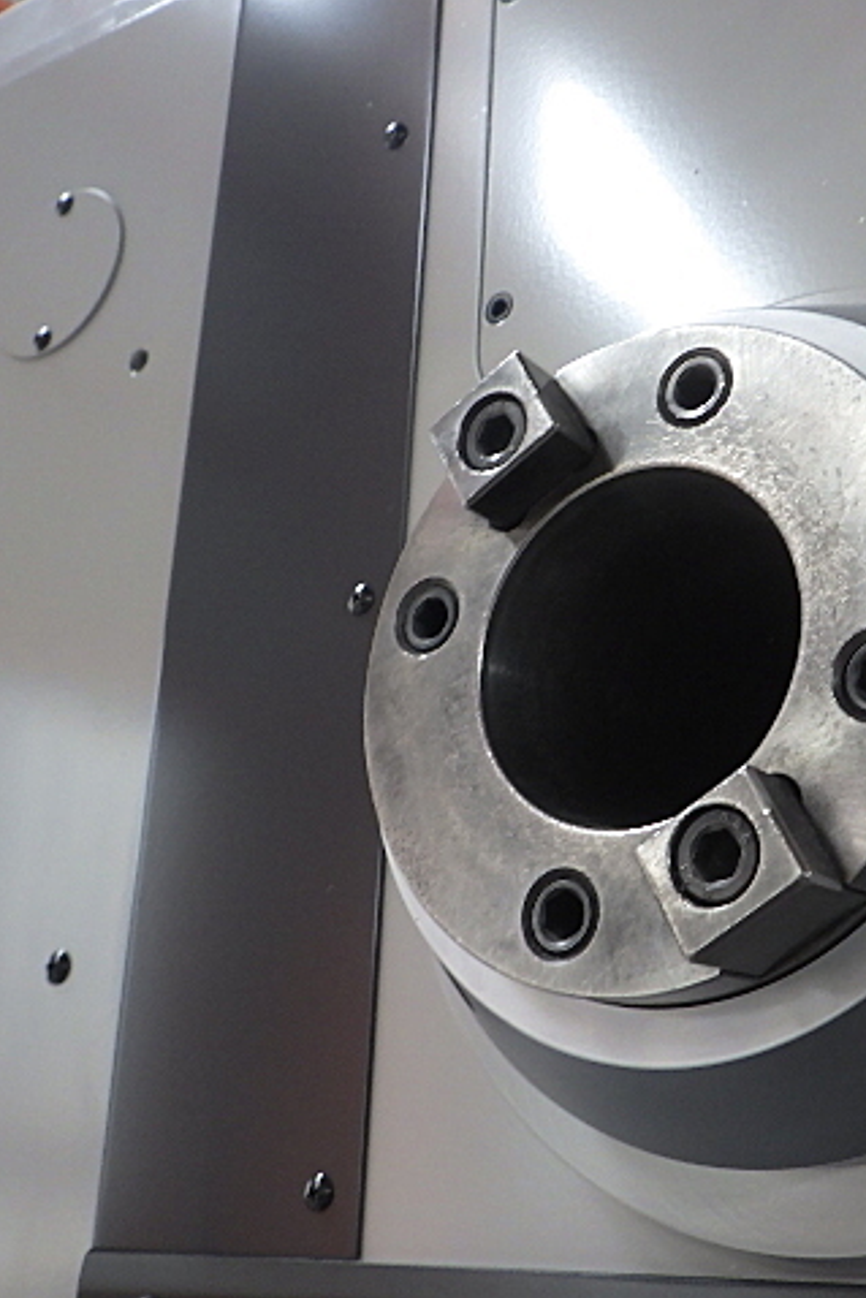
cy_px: 649
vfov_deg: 49.5
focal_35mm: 39
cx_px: 722
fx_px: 1406
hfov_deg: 33.0
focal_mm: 5
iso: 320
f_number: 3.5
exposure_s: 1/45
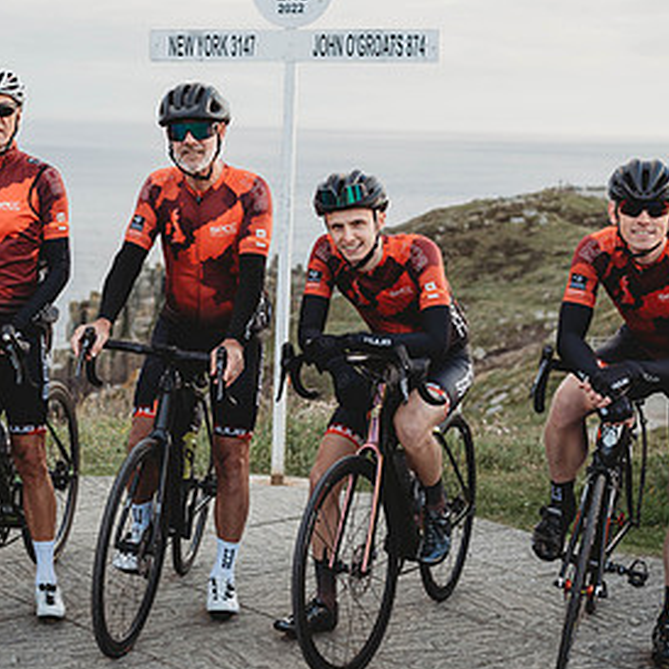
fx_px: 1574
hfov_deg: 23.9
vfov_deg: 24.0
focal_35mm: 72
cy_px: 313
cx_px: 234
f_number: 2.8
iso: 100
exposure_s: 1/200
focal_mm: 40
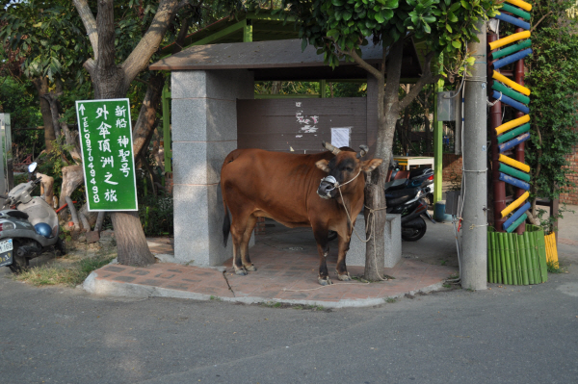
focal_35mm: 44
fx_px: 698
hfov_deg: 45.0
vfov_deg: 30.8
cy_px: 192
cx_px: 289
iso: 200
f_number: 4.5
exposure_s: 1/640
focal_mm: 29
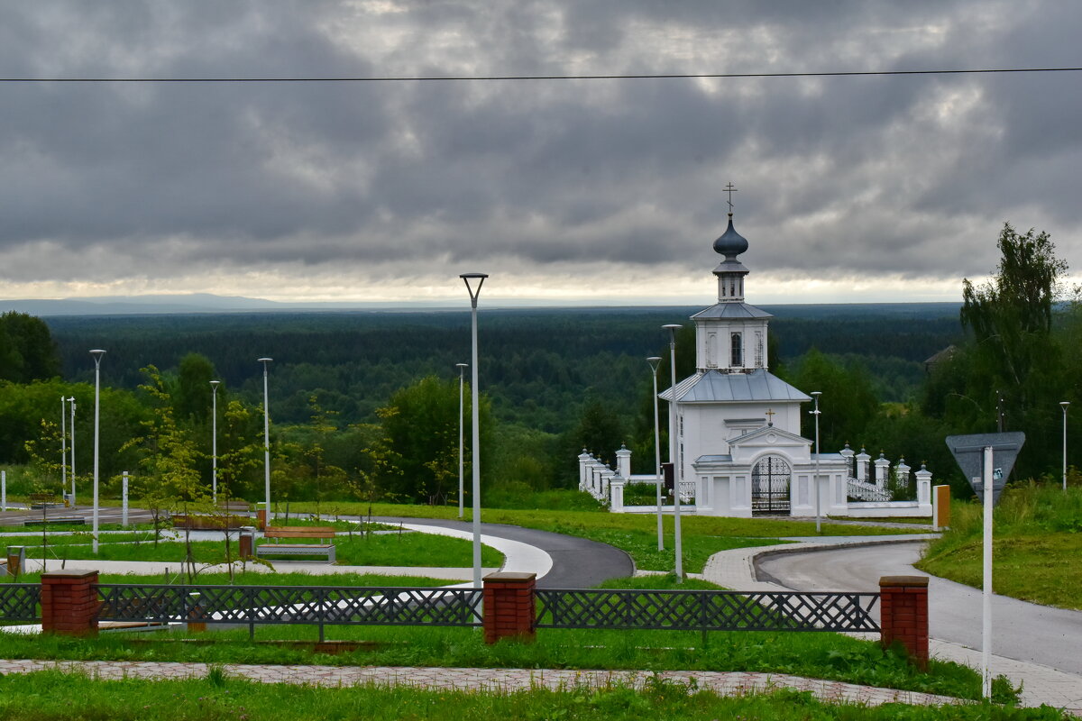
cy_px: 360
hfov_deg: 29.2
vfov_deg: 19.7
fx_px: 2074
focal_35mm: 69
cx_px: 541
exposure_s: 1/180
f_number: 16
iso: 400
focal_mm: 46
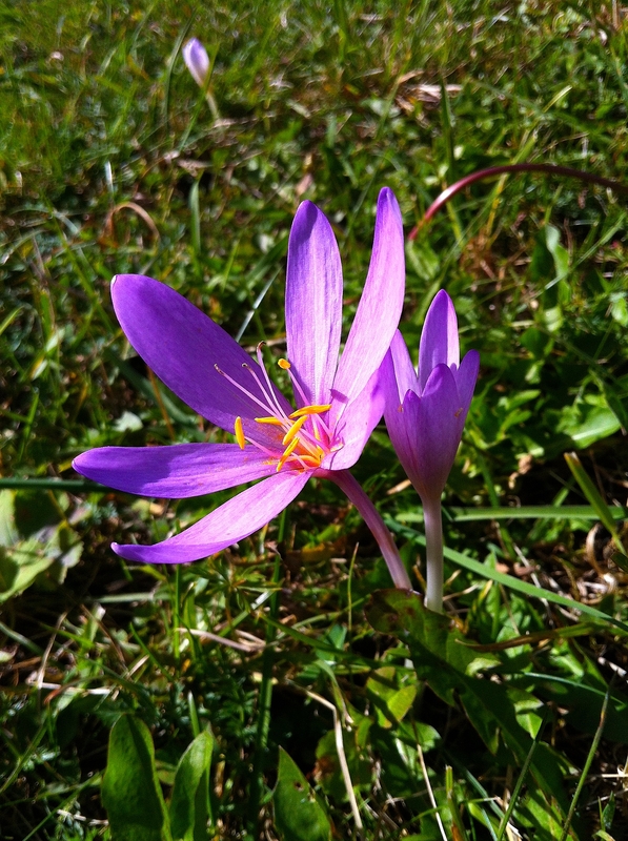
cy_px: 420
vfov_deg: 52.7
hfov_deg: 40.6
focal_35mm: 35
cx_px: 314
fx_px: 849
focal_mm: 3.85
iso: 80
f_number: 2.8
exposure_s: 1/1371
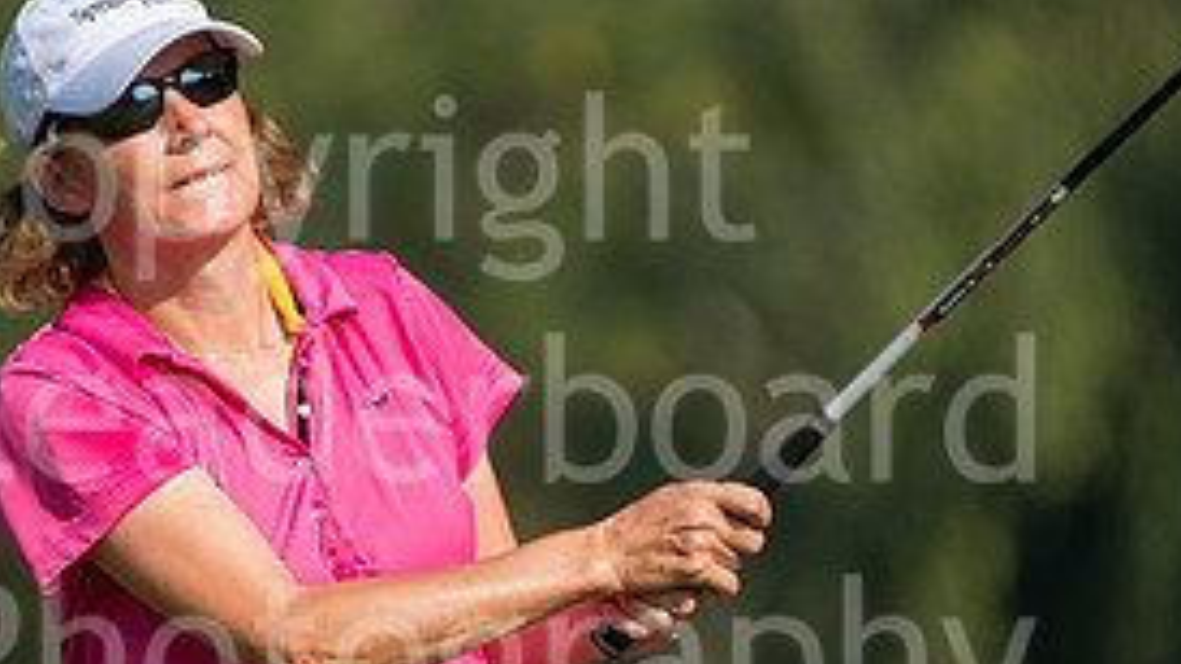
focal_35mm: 1662
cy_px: 451
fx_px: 52036
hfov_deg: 1.3
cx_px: 487
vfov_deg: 0.7
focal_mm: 500
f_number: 5.6
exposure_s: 1/2000
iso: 400
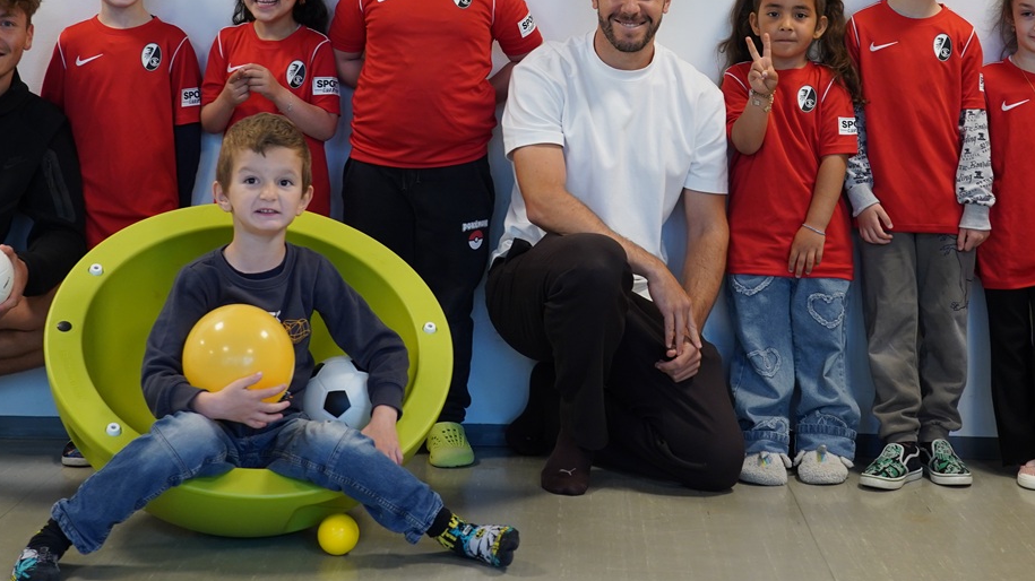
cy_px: 66
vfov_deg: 17.7
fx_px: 1838
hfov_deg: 31.4
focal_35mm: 67
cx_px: 620
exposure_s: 1/60
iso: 800
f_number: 5
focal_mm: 39
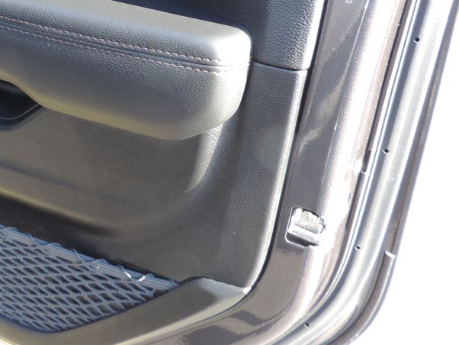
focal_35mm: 51
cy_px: 42
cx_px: 85
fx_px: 677
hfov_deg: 36.1
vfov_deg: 27.7
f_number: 3
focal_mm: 4.3
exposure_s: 1/30
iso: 90
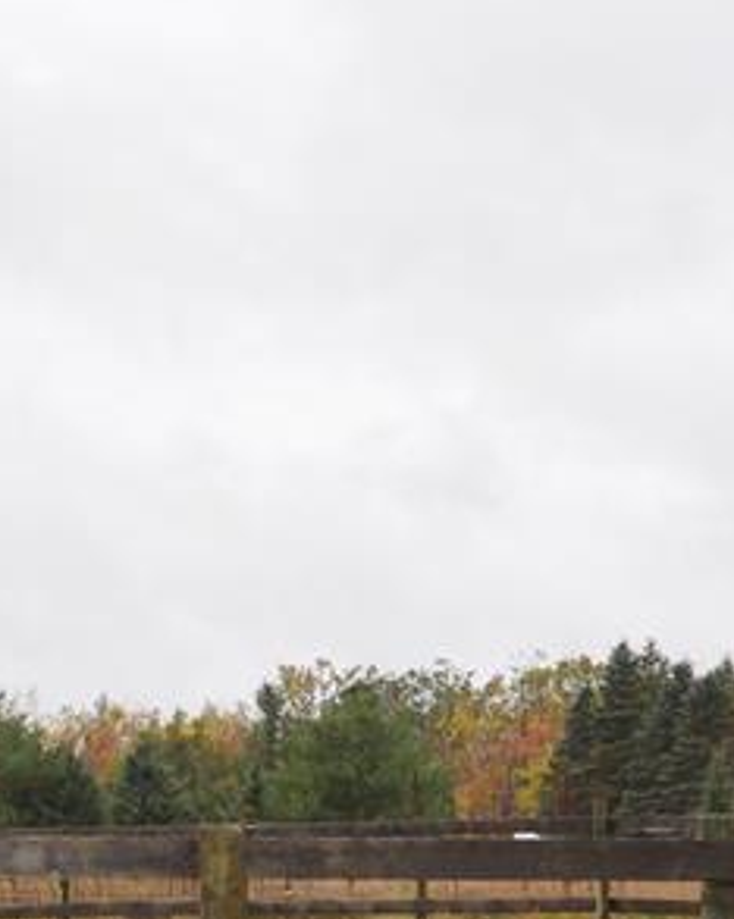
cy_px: 856
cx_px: 88
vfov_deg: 22.2
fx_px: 2274
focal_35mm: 84
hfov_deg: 18.1
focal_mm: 17
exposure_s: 1/200
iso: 100
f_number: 5
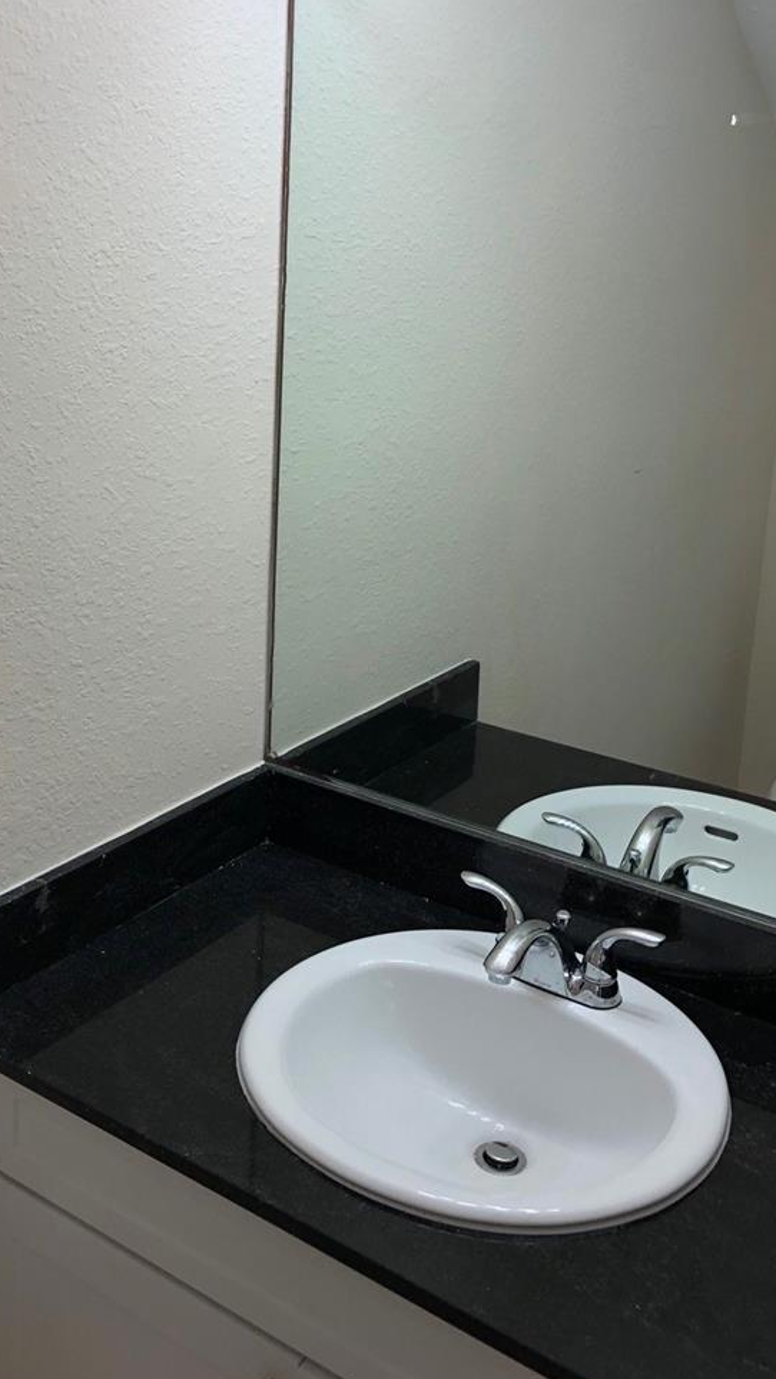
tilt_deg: -11.7
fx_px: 1389
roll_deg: -1.6
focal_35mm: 38
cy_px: 536
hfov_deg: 30.9
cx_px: 245
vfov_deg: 52.3
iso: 32
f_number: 1.8
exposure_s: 1/120
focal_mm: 3.99
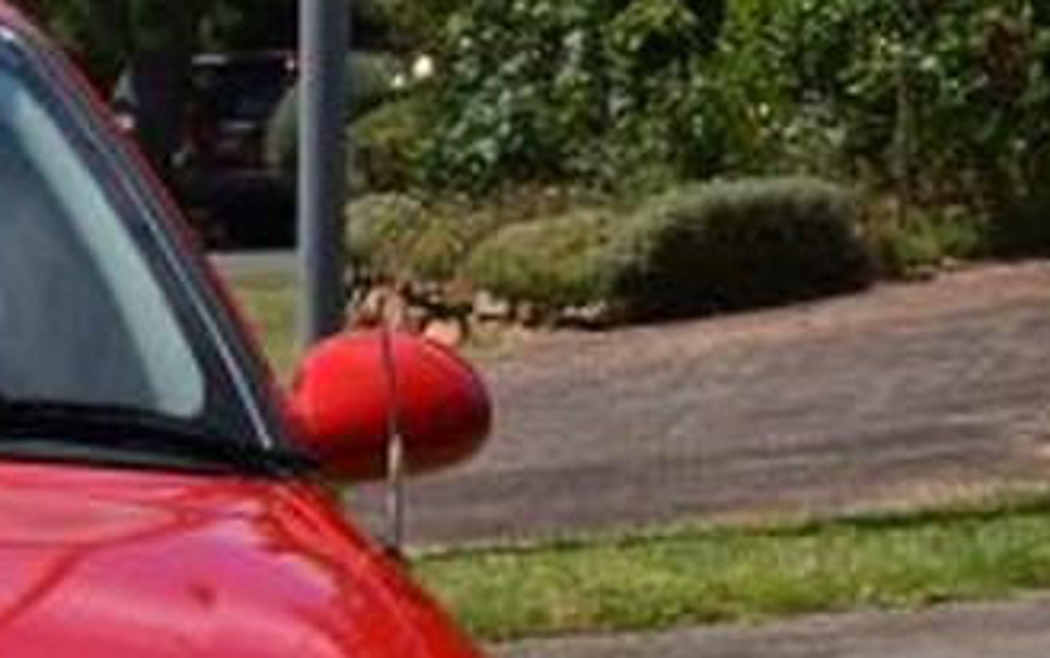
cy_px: 947
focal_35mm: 162
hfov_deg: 12.1
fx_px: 4634
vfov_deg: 8.0
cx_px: -677
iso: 100
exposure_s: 1/200
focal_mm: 29
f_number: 16
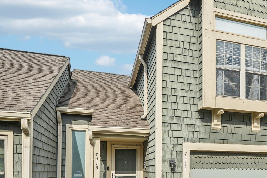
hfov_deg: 51.5
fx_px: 260
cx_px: 208
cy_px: 114
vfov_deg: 37.6
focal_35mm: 35
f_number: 8
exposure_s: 1/320
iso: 100
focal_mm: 17.5
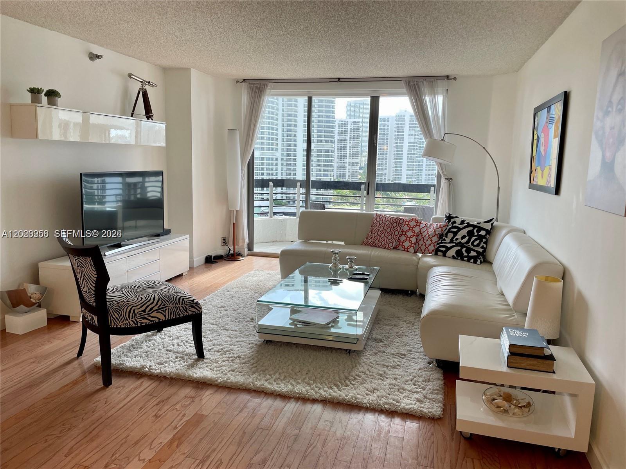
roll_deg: -1.5
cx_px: 313
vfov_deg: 53.1
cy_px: 234
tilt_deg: -7.2
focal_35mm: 26
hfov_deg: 67.3
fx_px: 470
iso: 32
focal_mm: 4.2
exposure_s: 1/177
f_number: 1.6
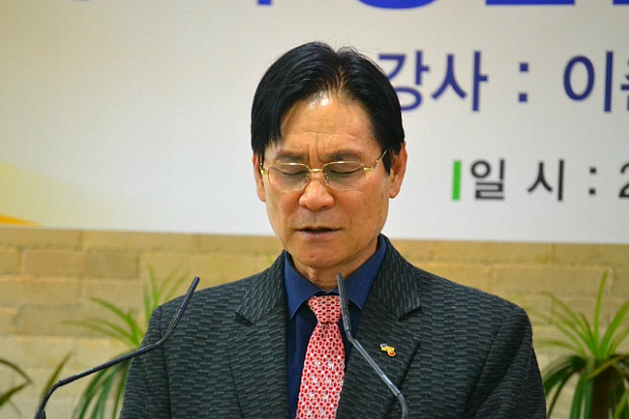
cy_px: 206
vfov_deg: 4.8
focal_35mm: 286
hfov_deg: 7.2
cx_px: 316
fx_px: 4986
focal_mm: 185
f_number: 5.6
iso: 3200
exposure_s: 1/100
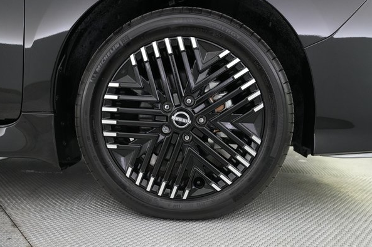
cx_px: 183
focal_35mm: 27
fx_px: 279
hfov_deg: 67.4
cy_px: 121
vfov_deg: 47.8
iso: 6400
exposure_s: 1/160
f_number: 2.8
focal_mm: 25
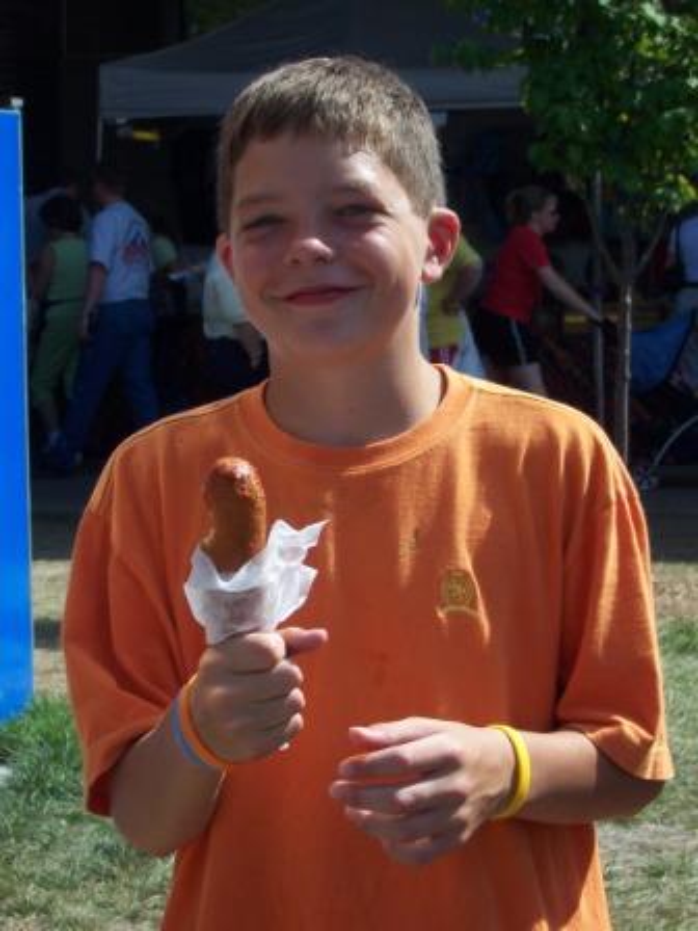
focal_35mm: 108
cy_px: 466
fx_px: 2904
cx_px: 349
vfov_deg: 18.2
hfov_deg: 13.7
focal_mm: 18
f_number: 5.6
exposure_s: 1/350
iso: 80
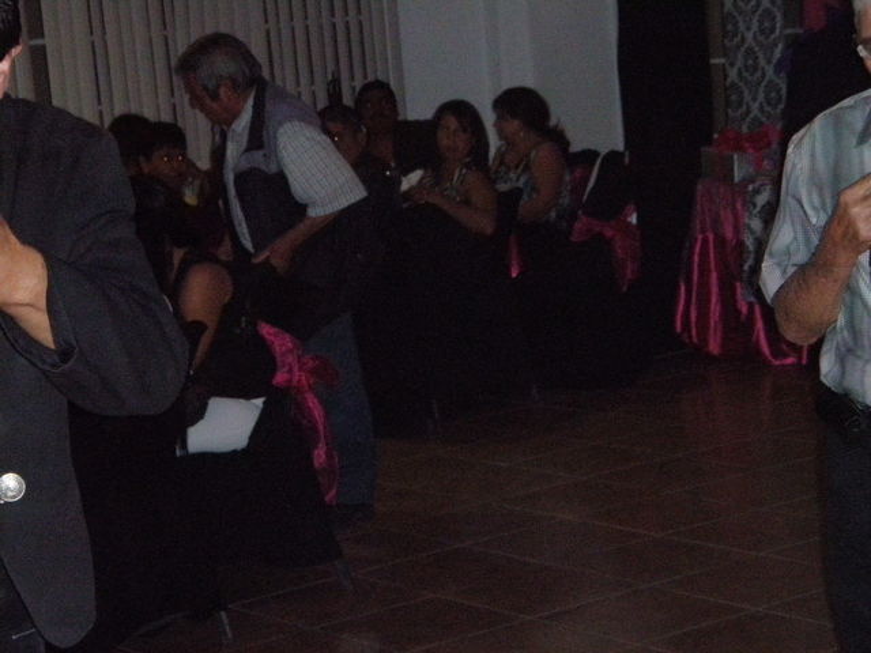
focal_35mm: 103
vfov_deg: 14.4
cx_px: 436
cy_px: 326
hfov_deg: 19.1
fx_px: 2592
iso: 800
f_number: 4.8
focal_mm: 18.28
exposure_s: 1/80
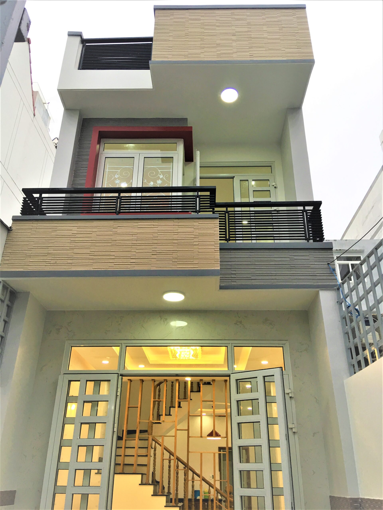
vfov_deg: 61.7
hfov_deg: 48.2
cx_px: 192
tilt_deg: +27.6
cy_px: 255
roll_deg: -0.9
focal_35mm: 29
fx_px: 428
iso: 25
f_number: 2.2
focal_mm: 4.15
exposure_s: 1/33
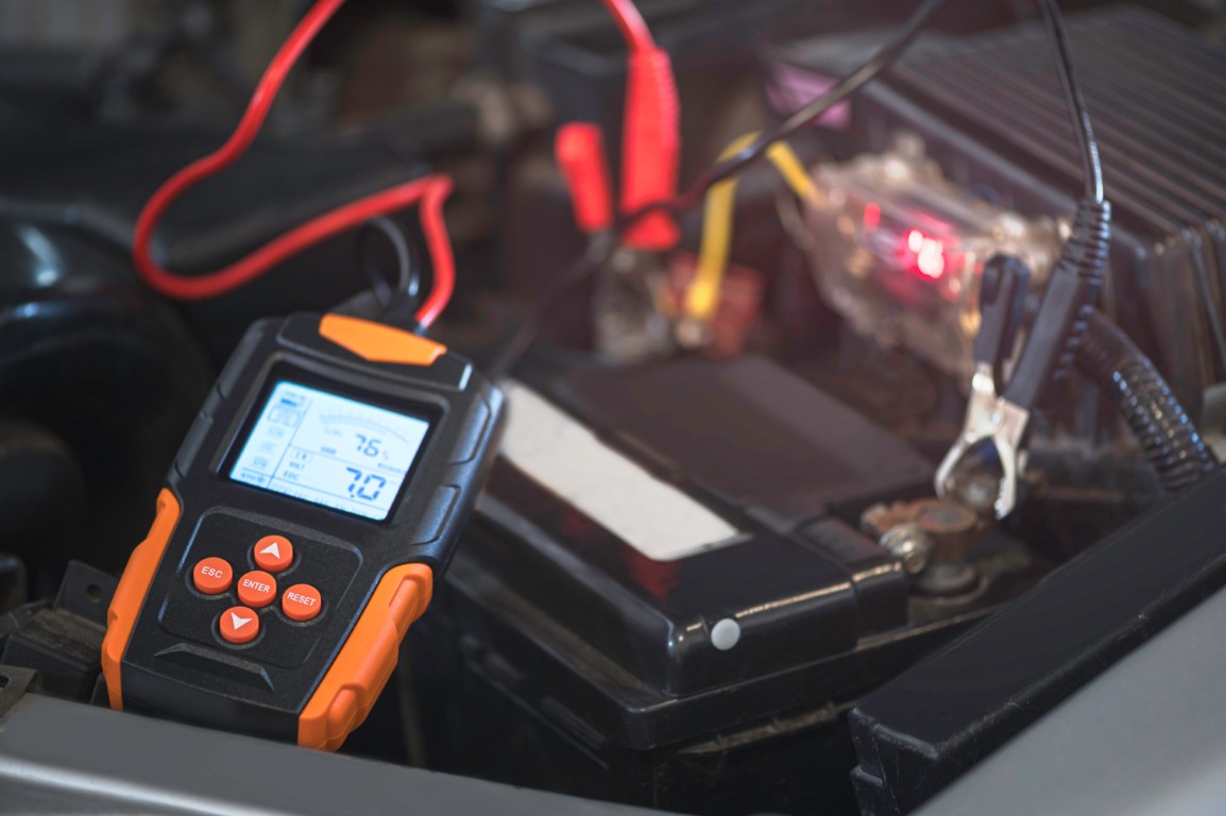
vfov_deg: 13.0
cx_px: 613
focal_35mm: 105
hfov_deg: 19.5
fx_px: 3574
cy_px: 408
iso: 640
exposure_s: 1/30
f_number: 3.2
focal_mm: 105
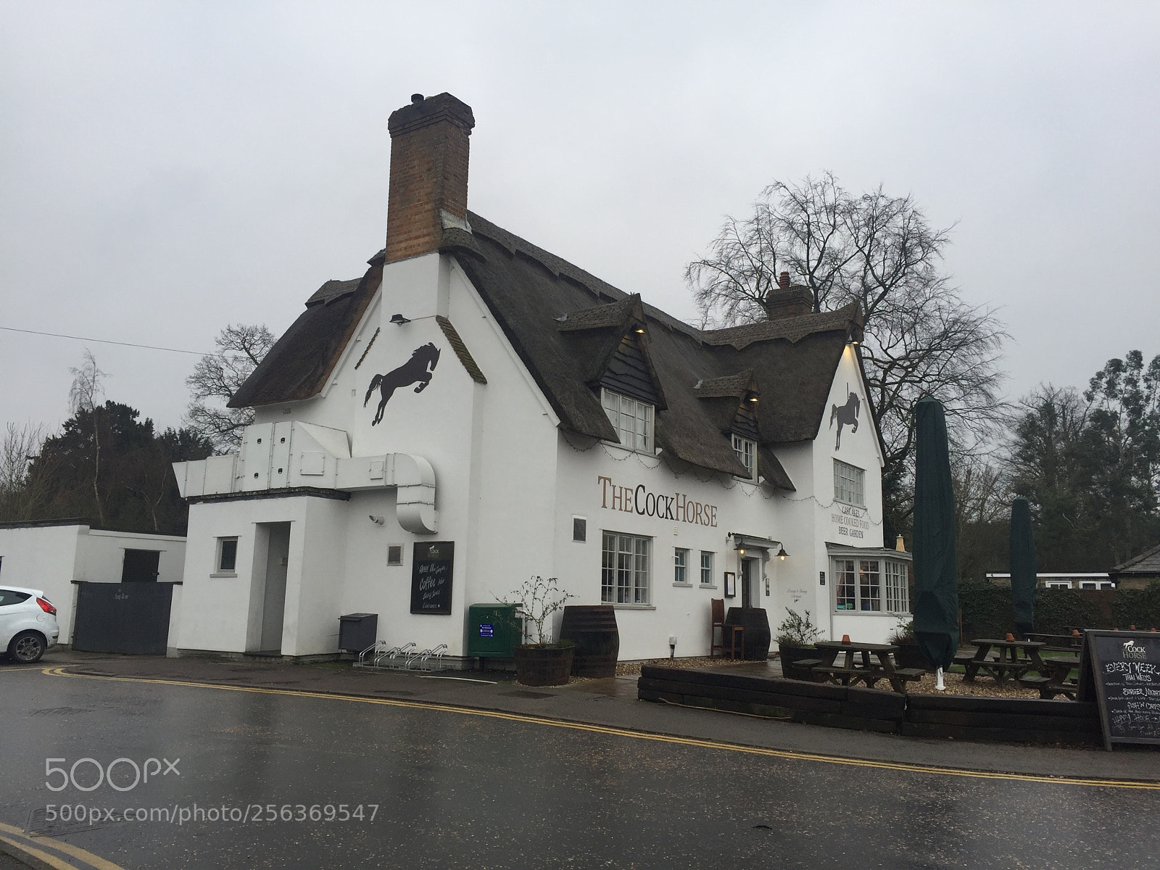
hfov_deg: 61.7
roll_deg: -1.2
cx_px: 580
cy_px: 435
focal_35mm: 29
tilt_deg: +9.4
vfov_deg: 48.2
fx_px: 972
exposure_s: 1/356
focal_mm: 4.15
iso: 32
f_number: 2.2
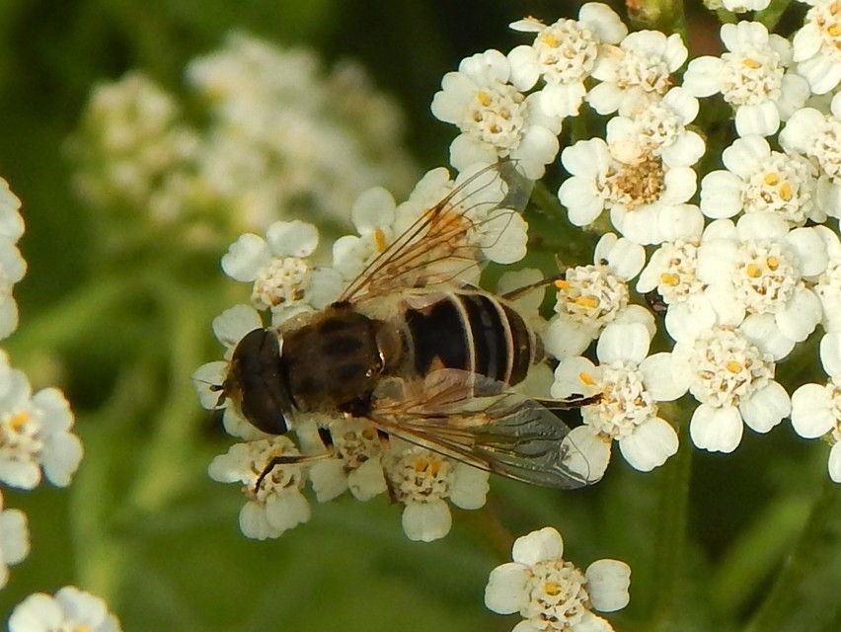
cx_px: 420
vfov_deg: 24.1
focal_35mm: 61
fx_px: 1483
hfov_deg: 31.7
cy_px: 316
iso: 125
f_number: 4
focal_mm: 10.9
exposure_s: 1/800
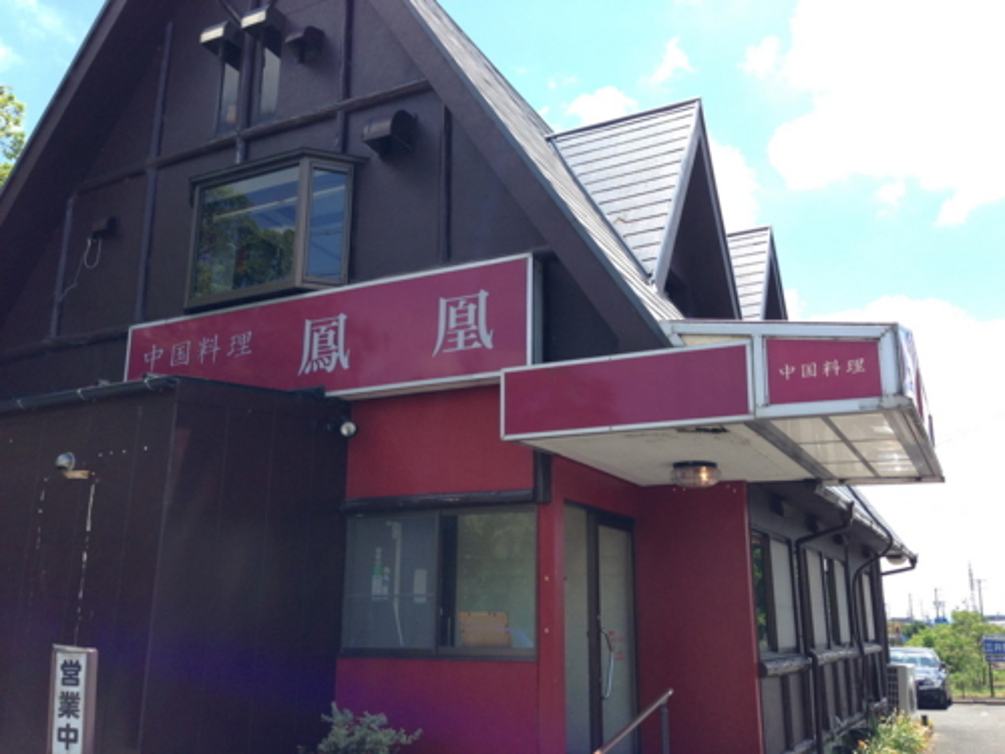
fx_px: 958
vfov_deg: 42.9
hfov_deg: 55.4
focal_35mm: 33
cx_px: 502
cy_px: 377
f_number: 2.4
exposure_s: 1/661
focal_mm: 4.13
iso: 50
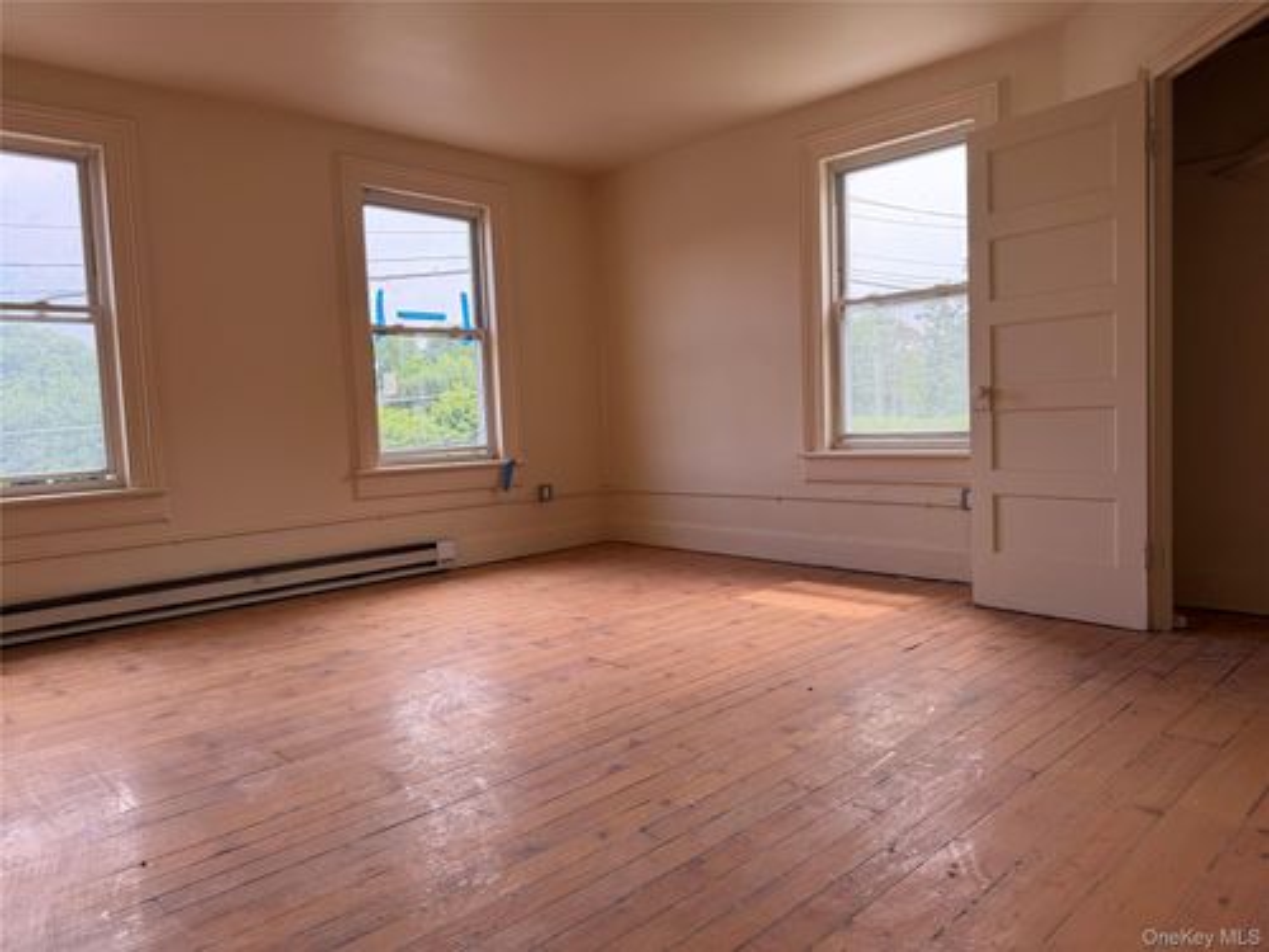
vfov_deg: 56.8
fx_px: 880
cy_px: 476
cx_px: 634
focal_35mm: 24
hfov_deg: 71.6
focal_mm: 6.76
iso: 80
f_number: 1.78
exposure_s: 1/351
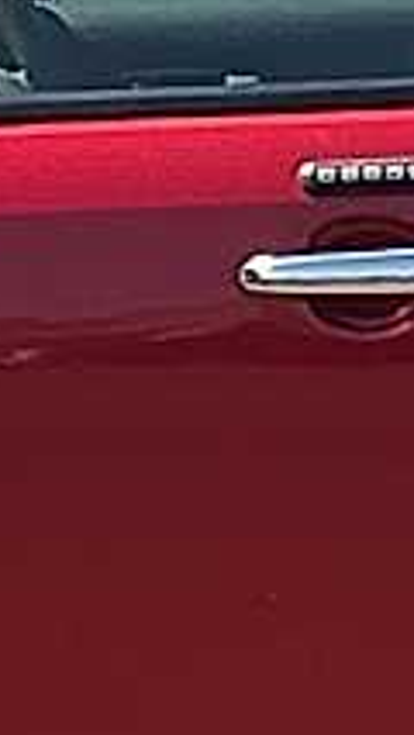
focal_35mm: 368
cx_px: 552
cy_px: 179
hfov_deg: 3.3
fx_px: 7173
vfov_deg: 5.9
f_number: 1.8
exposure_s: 1/5000
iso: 77
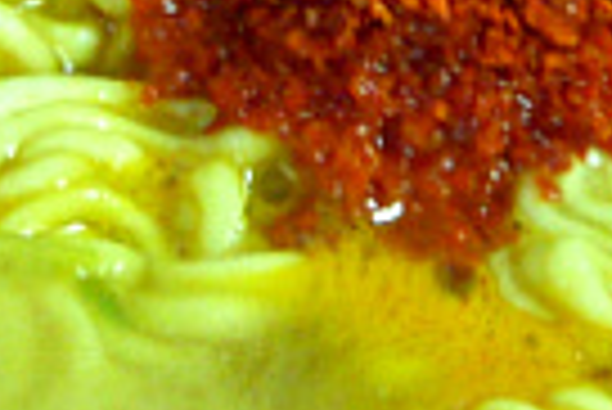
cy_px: -81
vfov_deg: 3.6
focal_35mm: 380
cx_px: 430
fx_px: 6467
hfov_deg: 5.4
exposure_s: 1/5
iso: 400
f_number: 3.7
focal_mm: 11
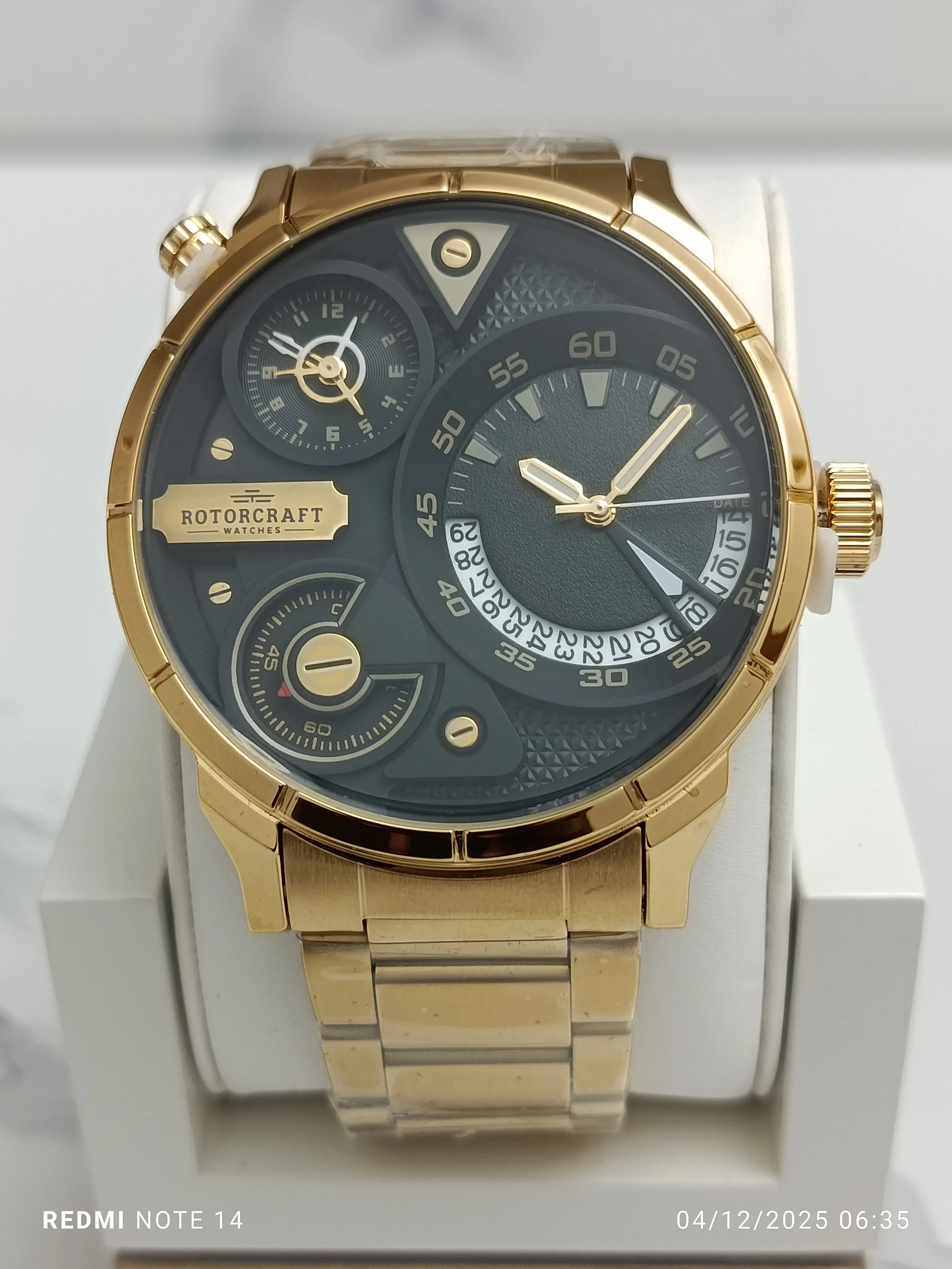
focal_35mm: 48
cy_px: 634
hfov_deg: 30.3
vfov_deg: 39.7
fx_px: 1760
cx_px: 476
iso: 409
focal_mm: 5.24
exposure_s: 1/100
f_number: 1.7
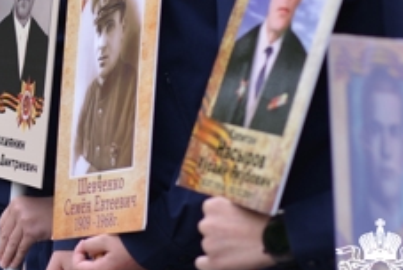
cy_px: -9
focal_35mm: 280
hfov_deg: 7.3
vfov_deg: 4.9
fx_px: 3138
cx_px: -162
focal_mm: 85
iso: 100
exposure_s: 1/200
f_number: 3.2
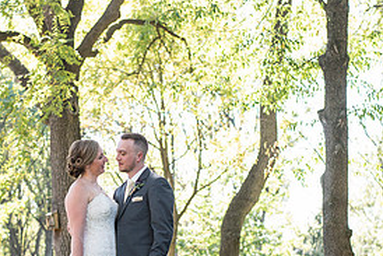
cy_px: 212
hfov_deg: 19.2
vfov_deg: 12.9
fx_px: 1128
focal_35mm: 106
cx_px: 129
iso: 400
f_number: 2.8
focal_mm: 50
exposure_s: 1/400
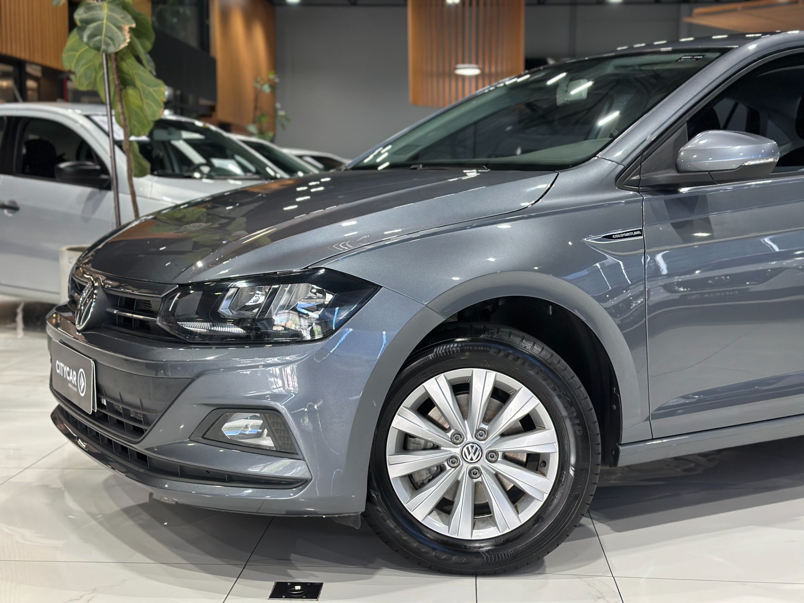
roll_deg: -0.6
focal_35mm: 48
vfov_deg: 30.3
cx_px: 402
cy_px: 302
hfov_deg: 39.7
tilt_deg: -6.1
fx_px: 1115
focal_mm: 6.86
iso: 200
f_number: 1.78
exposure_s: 1/120
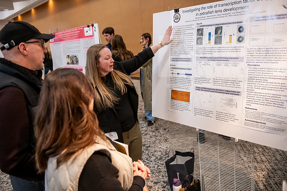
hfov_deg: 58.7
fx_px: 255
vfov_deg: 41.1
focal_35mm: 32
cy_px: 96
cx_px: 144
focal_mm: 32
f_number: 3.2
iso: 2000
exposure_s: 1/160
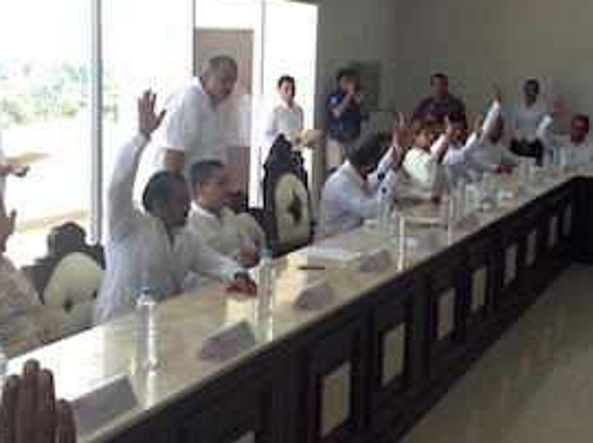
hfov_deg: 31.7
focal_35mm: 61
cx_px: 259
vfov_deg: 24.0
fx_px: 1044
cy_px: 188
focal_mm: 3.3
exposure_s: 1/120
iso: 50
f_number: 2.4
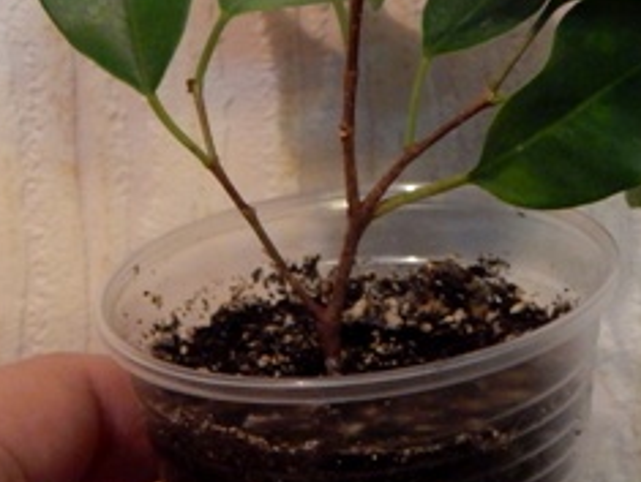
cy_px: 61
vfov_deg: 13.0
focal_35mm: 113
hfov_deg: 17.3
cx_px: 431
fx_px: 2096
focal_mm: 6.8
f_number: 3.4
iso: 400
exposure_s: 1/25
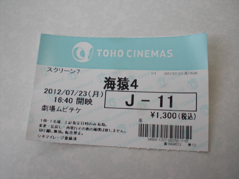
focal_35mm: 38
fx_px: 262
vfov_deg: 37.7
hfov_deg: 49.0
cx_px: 120
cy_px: 90
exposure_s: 1/100
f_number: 3.1
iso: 64
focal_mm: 6.3
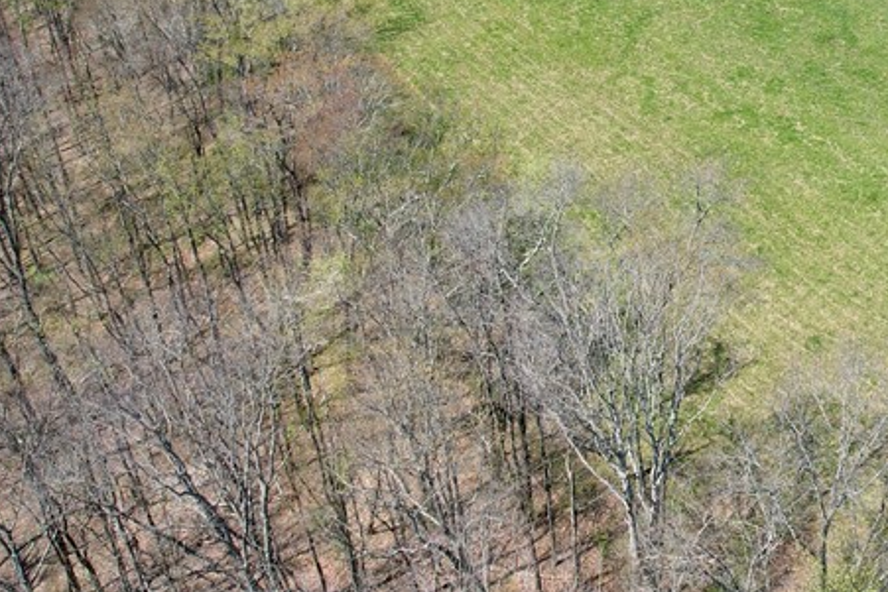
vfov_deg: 24.7
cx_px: 793
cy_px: 41
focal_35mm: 53
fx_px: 1308
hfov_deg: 35.4
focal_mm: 8.38
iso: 100
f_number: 2.8
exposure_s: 1/1000
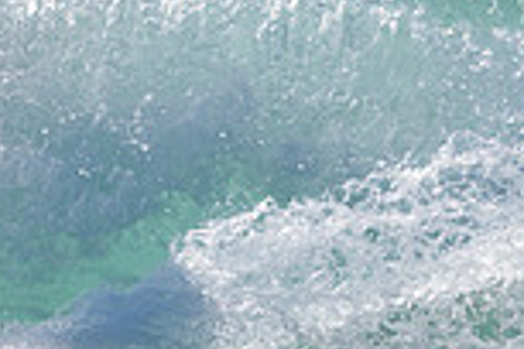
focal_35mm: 1441
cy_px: 98
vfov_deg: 1.0
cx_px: -183
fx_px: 20973
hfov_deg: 1.4
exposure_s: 1/2000
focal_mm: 310
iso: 125
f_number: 5.6
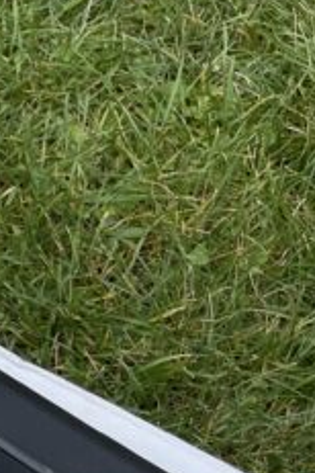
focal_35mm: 90
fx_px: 1181
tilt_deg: -49.2
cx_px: -454
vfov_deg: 22.4
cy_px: 356
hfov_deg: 12.0
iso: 32
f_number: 1.6
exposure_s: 1/1057
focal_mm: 5.1
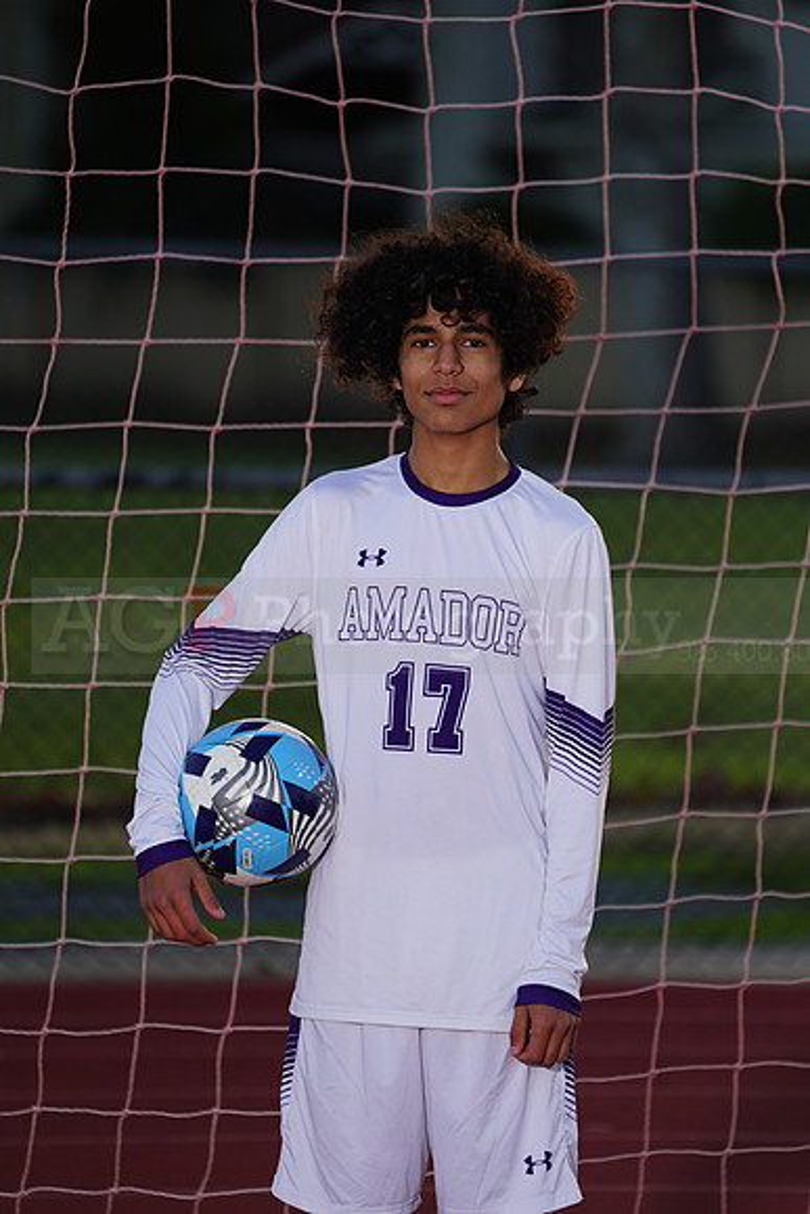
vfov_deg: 6.1
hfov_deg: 4.1
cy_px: 607
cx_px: 405
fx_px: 11332
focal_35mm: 336
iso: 200
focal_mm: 336
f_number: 5.6
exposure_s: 1/250
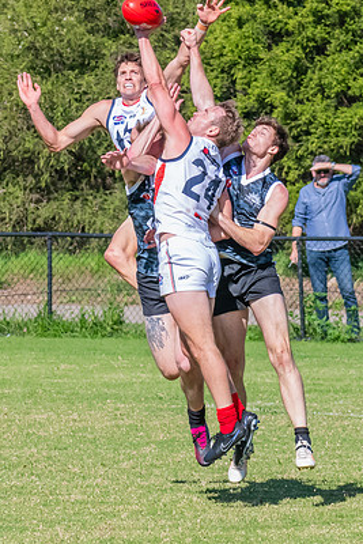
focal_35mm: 660
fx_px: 9973
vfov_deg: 3.1
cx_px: 177
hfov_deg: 2.1
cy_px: 277
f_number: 13
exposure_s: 1/1600
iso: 1600
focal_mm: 240
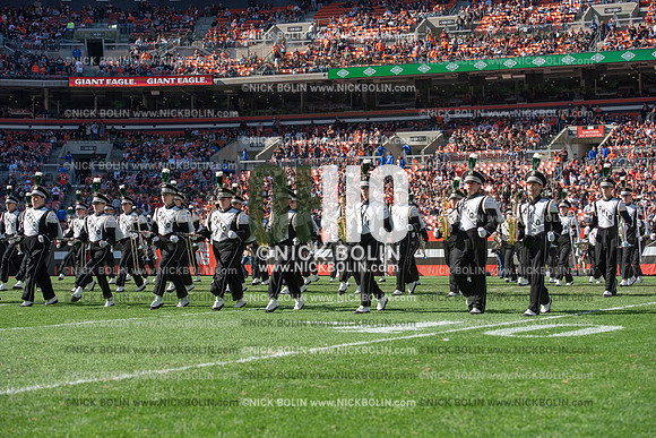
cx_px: 328
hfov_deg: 28.8
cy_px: 219
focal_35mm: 70
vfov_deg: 19.5
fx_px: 1276
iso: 400
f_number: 5
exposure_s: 1/2000
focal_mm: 70
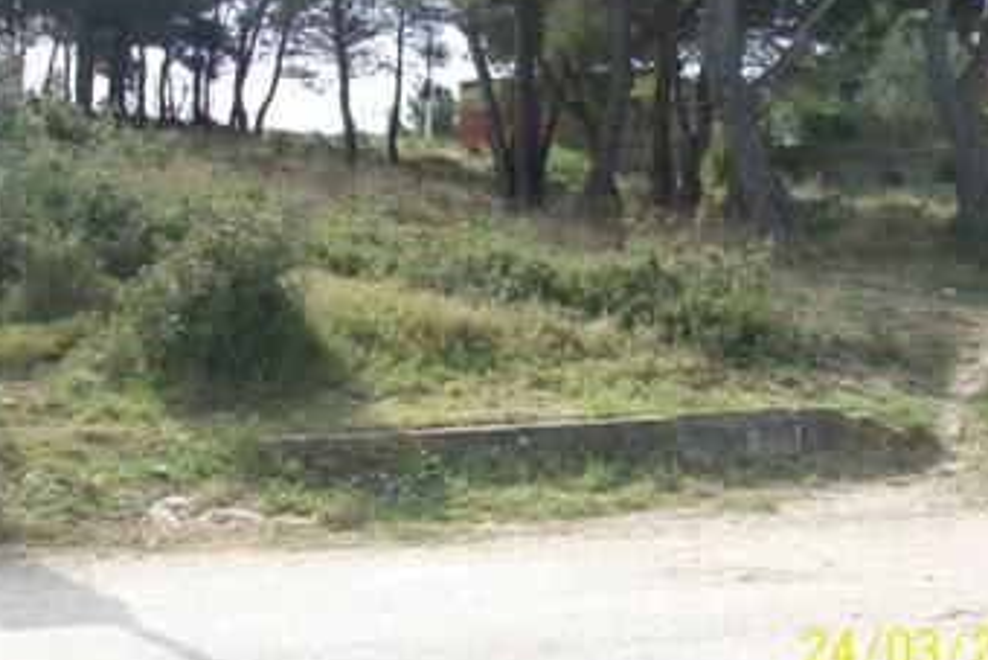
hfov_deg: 38.1
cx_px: 427
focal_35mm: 52
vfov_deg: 25.9
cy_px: 228
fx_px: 1428
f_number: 2.8
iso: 80
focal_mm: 5.7
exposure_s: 1/500
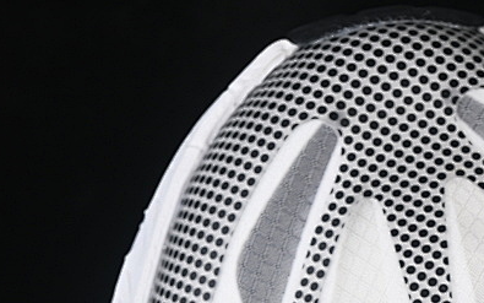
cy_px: 411
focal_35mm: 209
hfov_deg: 10.0
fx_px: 2757
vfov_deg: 6.2
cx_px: 393
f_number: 7.1
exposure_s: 1/80
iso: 160
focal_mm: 50
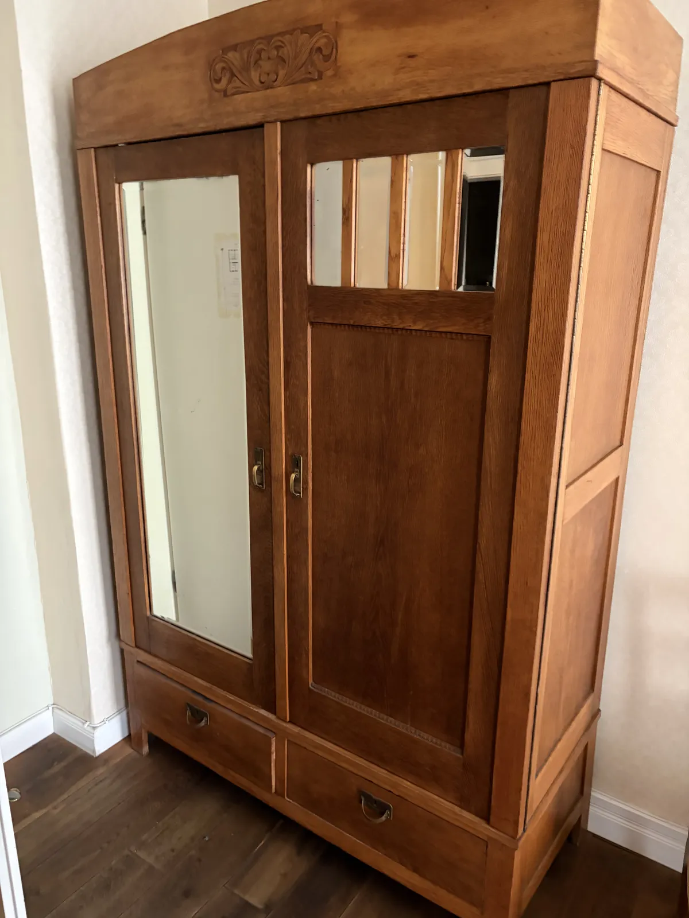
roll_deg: -0.9
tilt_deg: -13.2
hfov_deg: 53.1
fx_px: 690
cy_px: 459
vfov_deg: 67.3
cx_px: 344
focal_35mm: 26
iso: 640
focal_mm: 5.96
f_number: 1.6
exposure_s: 1/25
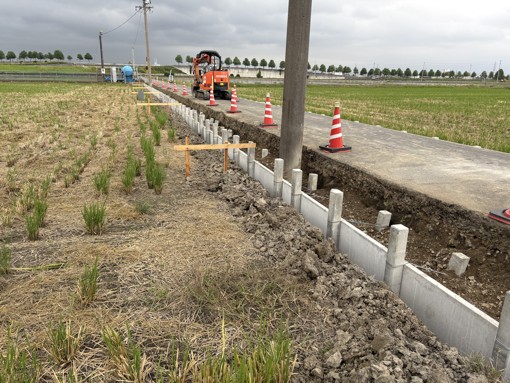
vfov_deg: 53.1
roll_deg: -1.2
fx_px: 383
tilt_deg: -17.0
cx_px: 255
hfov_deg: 67.3
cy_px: 192
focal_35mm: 26
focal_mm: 5.96
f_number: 1.6
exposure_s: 1/552
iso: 50
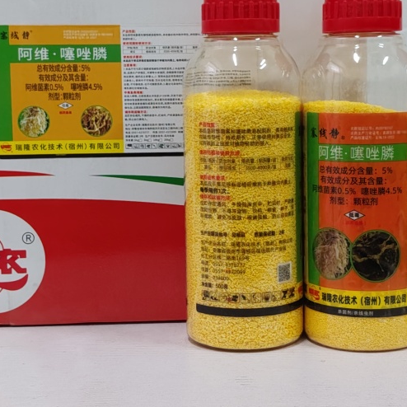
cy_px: 164
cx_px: 222
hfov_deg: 23.7
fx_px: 971
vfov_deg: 23.6
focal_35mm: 73
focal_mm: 4.84
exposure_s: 1/33.3
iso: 1049
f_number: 1.88
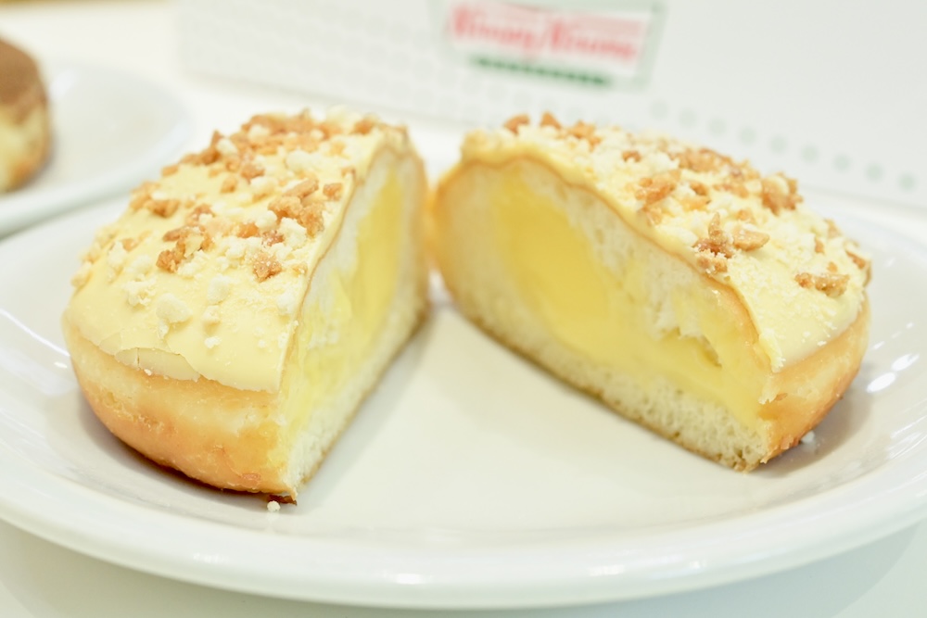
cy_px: 309
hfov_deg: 33.4
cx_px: 464
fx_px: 1545
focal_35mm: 60
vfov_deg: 22.6
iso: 6400
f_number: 10
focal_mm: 60
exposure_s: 1/100
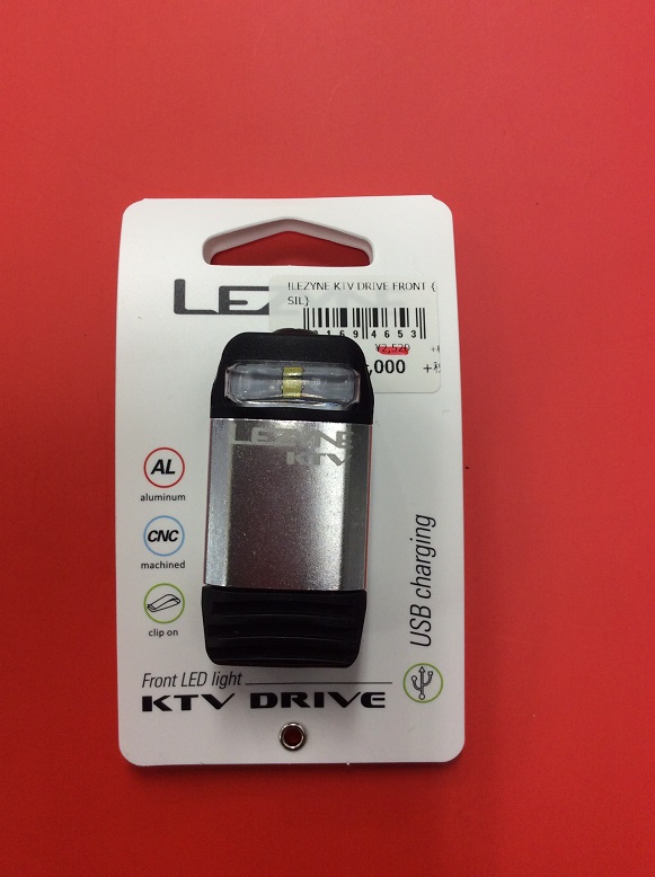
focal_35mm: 32
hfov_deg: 44.1
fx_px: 810
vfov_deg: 56.9
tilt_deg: -85.2
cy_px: 438
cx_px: 328
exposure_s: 1/33
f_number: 2.4
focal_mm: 3.3
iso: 40
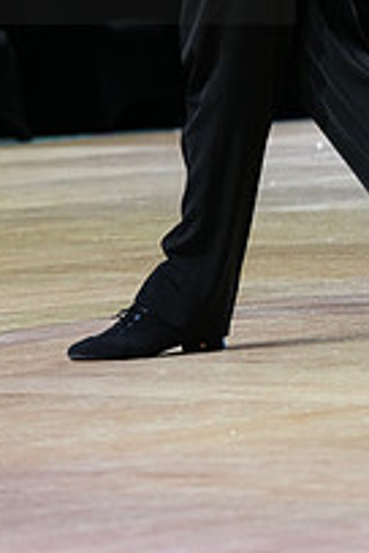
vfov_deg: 5.9
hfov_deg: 3.9
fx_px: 5365
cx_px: -77
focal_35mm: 349
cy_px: -65
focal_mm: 123
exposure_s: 1/320
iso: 2500
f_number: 4
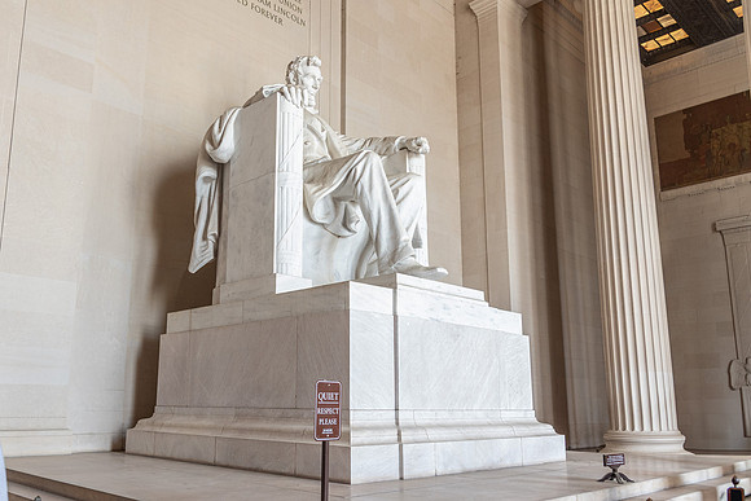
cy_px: 278
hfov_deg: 59.7
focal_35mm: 31
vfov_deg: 42.1
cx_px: 318
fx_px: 650
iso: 800
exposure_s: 1/125
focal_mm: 27
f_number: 4.5
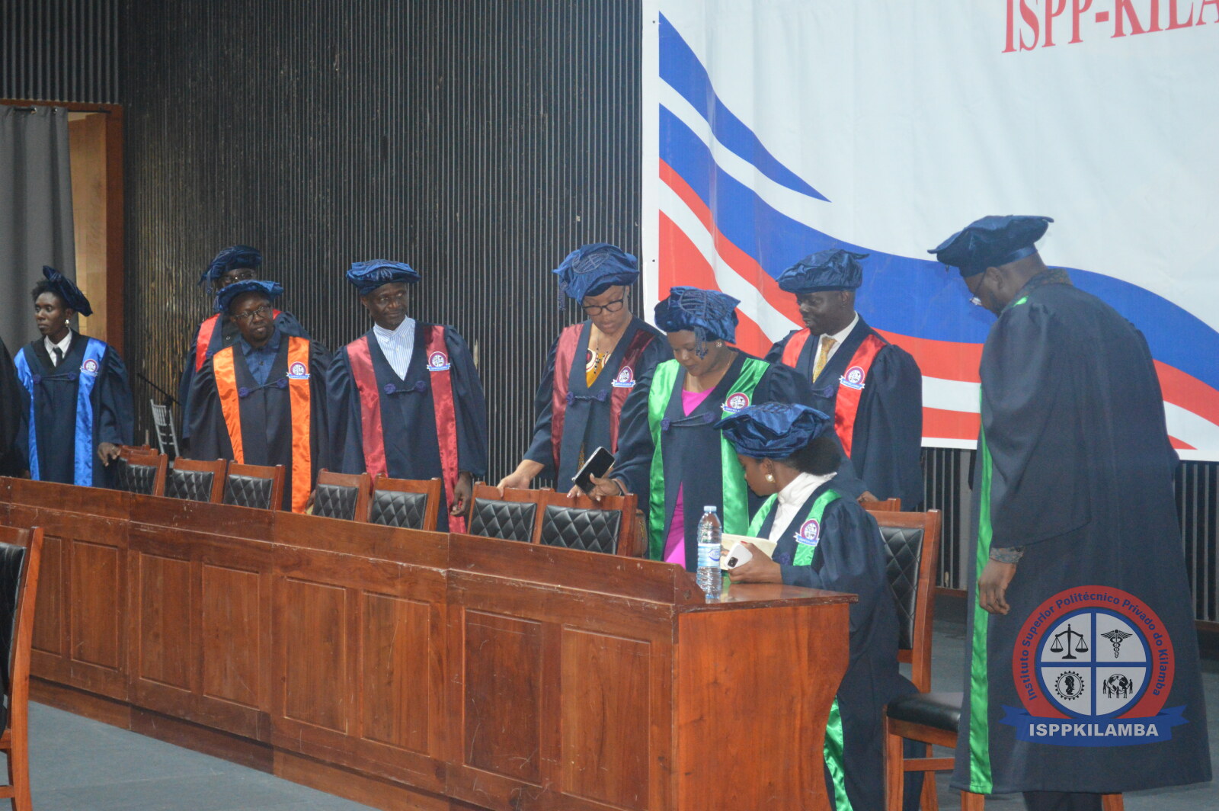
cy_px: 406
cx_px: 610
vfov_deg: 16.5
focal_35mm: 82
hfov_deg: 24.6
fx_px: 2791
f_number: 5.6
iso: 2500
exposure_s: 1/60
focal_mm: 55
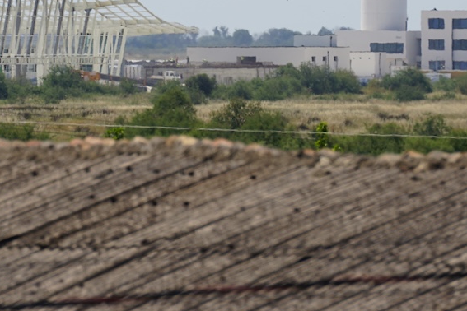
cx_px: 174
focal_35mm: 793
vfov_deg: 1.7
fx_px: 10286
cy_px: -95
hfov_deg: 2.6
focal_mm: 300
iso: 100
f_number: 9
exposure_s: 1/400
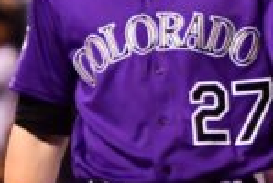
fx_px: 11333
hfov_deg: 1.4
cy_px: 158
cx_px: 757
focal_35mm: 1491
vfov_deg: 0.9
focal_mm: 145
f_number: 2.8
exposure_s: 1/2000
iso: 3200
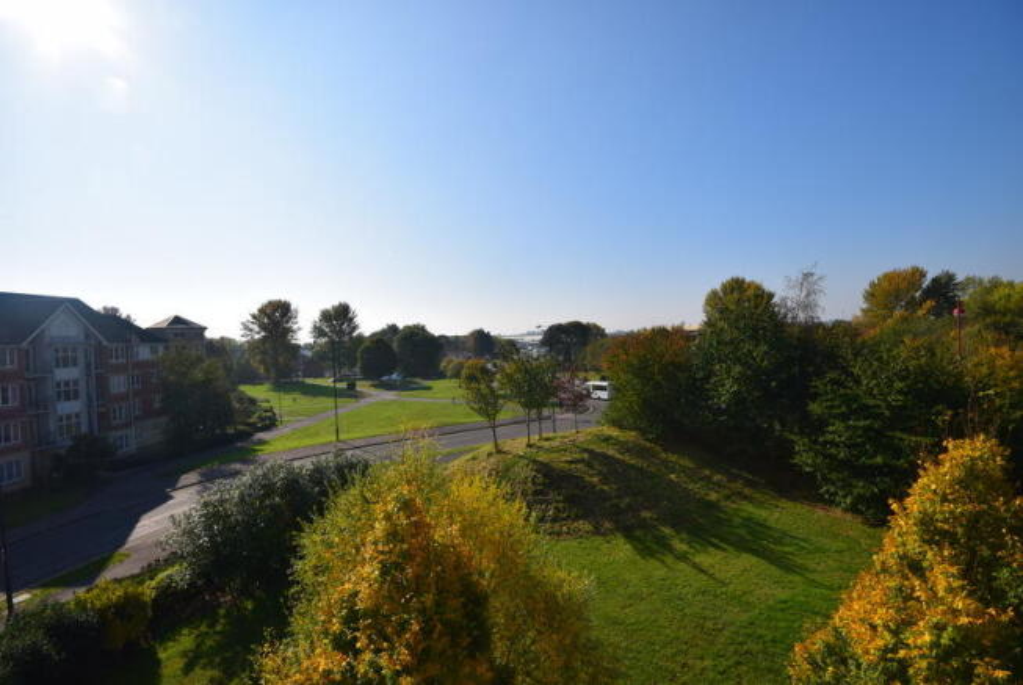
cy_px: 342
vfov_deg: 77.5
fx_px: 427
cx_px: 512
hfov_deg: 100.3
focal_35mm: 15
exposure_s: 1/500
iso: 250
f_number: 11
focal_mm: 10
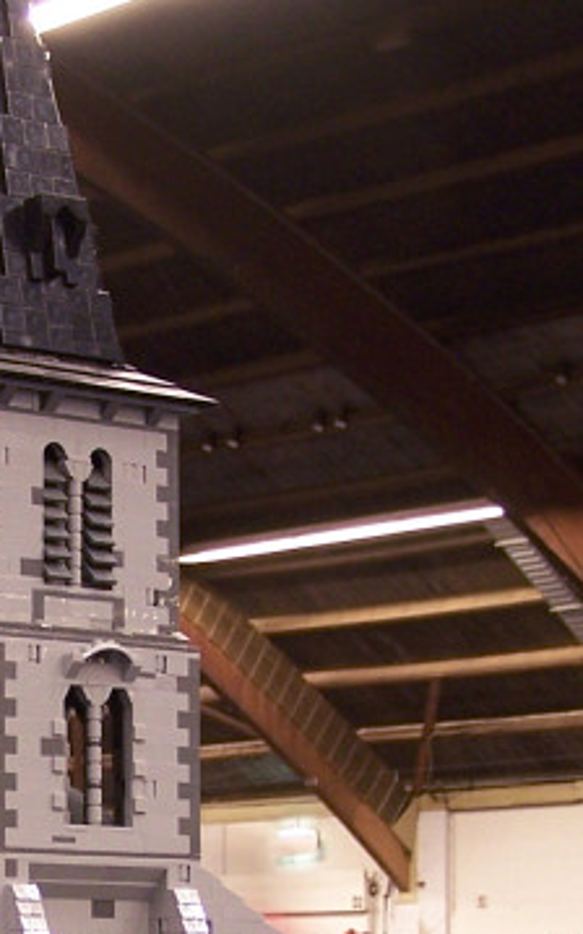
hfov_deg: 10.7
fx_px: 3080
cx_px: -60
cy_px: 848
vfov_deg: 17.0
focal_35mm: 121
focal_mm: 6.7
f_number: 2.8
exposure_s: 1/2
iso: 80
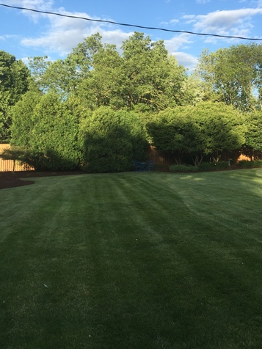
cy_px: 174
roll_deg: -0.6
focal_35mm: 39
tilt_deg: -4.0
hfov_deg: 36.6
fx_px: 394
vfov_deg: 47.9
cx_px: 164
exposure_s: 1/694
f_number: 2.2
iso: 32
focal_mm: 4.15
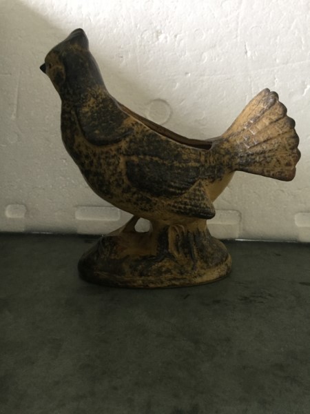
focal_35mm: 29
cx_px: 155
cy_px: 207
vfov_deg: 61.7
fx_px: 346
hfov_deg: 48.2
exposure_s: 1/33
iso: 250
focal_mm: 4.15
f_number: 2.2
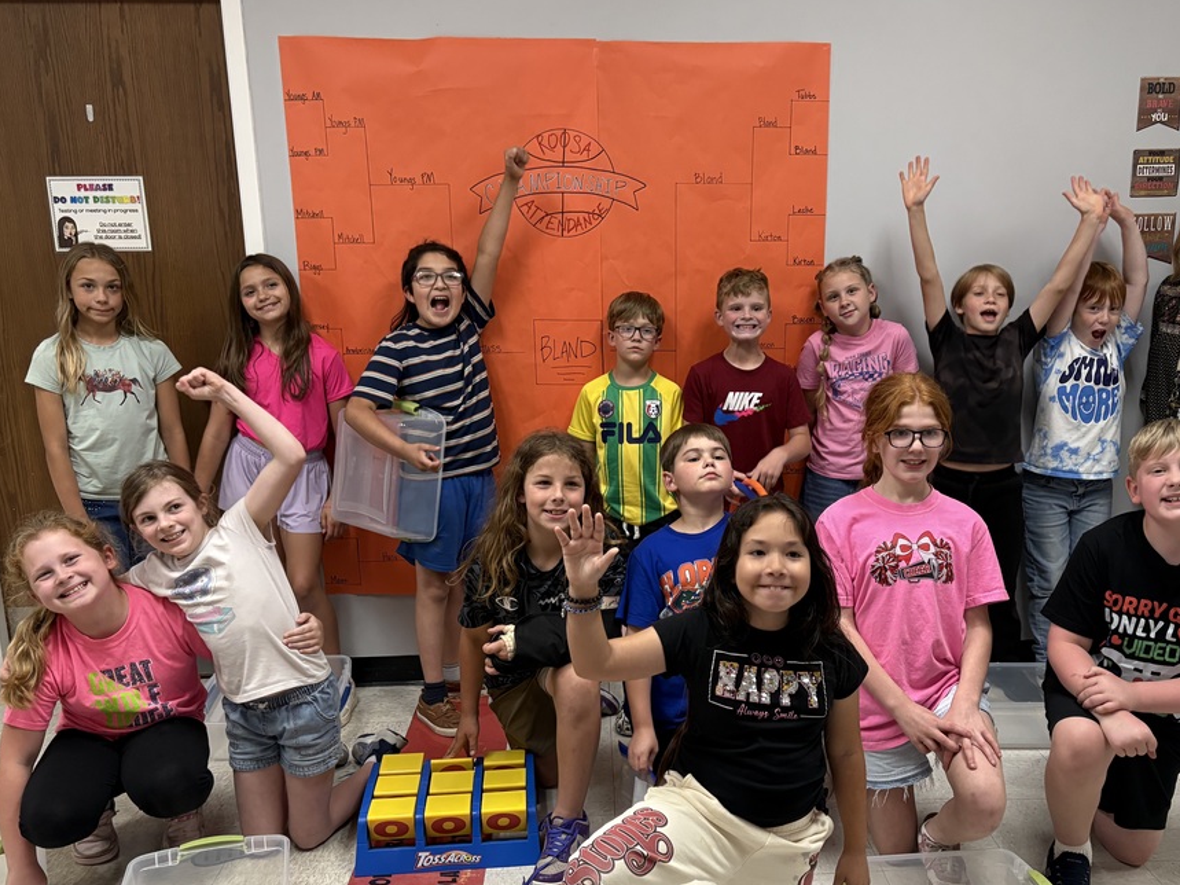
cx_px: 654
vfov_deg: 45.3
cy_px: 514
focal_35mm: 31
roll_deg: +1.0
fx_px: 1057
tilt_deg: -13.2
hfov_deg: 58.2
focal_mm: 5.96
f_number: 1.6
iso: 250
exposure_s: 1/60
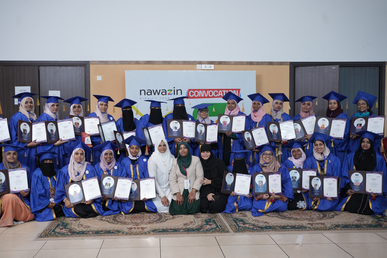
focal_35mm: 39
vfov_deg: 34.2
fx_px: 419
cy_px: 135
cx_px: 178
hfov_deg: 49.5
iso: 1000
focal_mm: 35
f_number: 4.5
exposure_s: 1/125
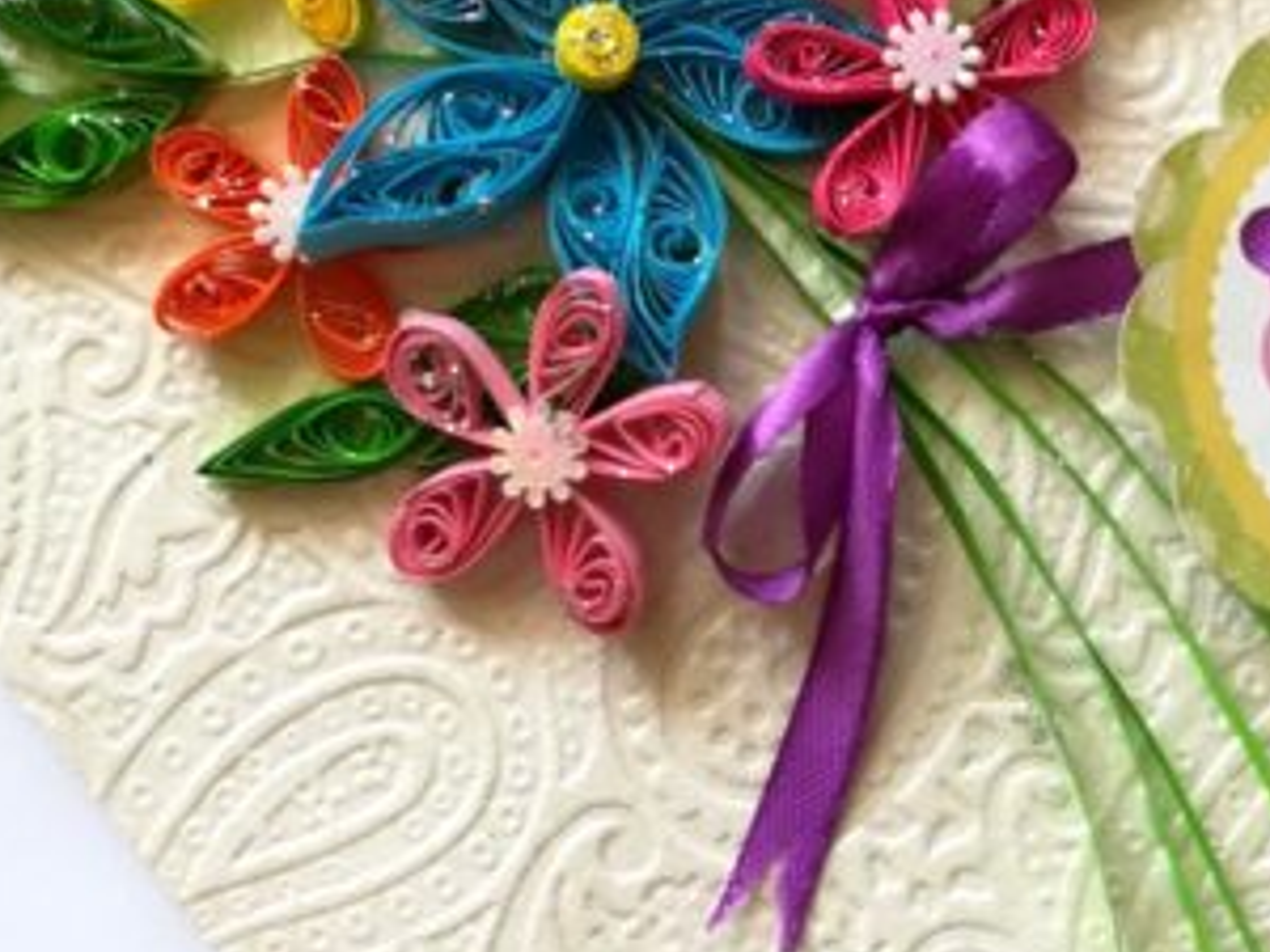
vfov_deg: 27.4
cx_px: 745
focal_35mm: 52
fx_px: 1908
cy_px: 165
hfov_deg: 36.7
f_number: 2.2
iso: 100
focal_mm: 3.83
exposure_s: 1/50
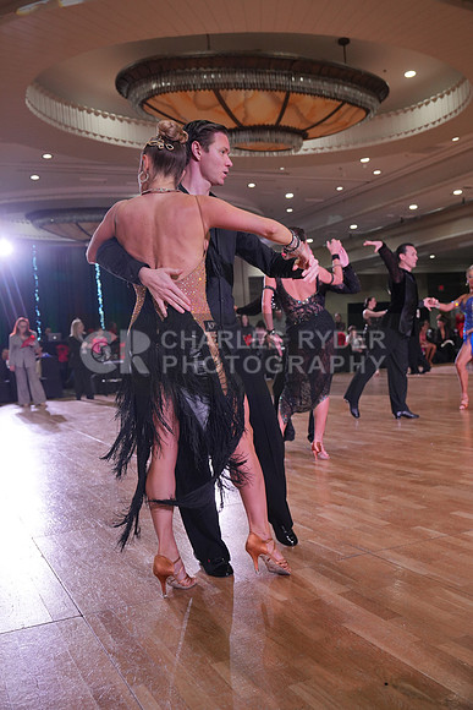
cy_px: 355
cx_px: 236
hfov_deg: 38.9
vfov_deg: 55.8
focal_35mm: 34
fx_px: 670
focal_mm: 34
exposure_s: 1/500
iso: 1600
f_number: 4
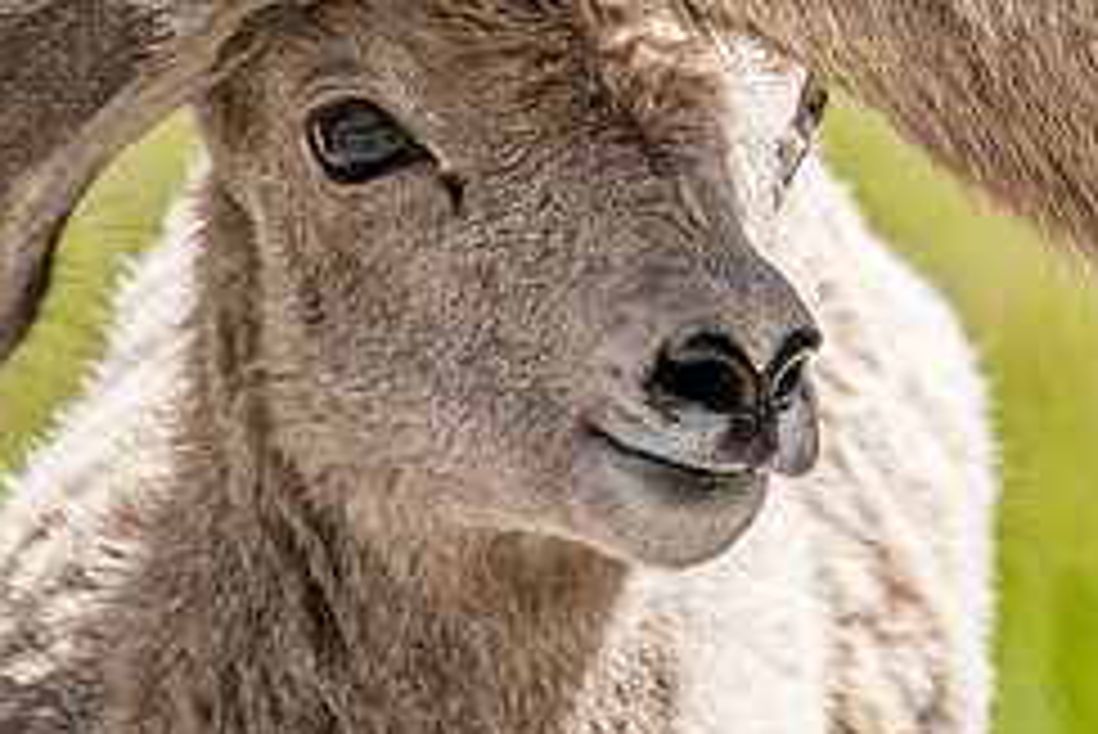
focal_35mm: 1510
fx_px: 46080
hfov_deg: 1.4
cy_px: -185
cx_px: 1036
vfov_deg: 0.9
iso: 400
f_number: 5.6
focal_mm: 300
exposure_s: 1/1600
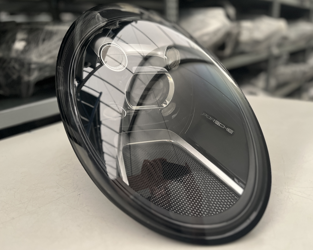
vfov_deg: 51.5
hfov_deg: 62.2
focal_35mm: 28
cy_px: 127
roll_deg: +3.2
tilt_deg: -19.8
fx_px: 259
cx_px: 157
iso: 200
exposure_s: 1/60
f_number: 1.6
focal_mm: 5.1
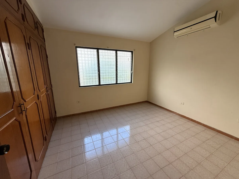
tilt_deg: -11.4
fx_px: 97
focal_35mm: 14
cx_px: 120
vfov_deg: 85.7
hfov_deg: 102.1
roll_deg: -0.1
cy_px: 90
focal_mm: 2.22
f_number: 2.2
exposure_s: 1/99
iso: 80
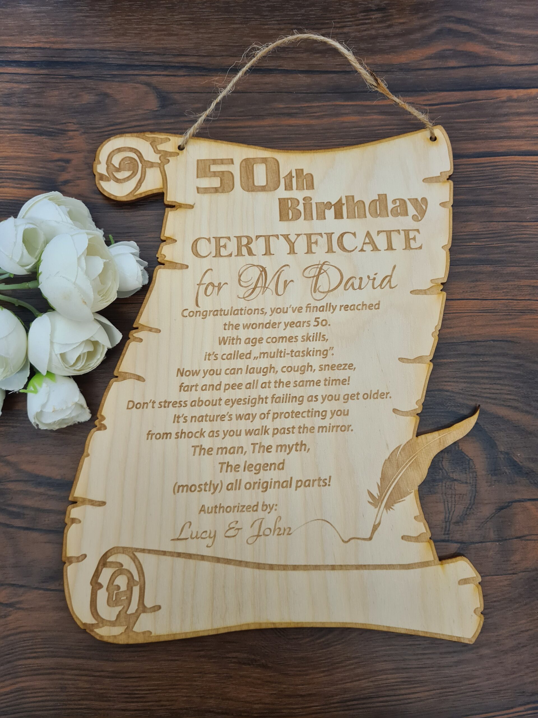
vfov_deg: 67.3
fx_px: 539
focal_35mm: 26
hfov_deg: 53.1
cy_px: 359
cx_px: 269
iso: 160
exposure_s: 1/50
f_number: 1.8
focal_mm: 5.4
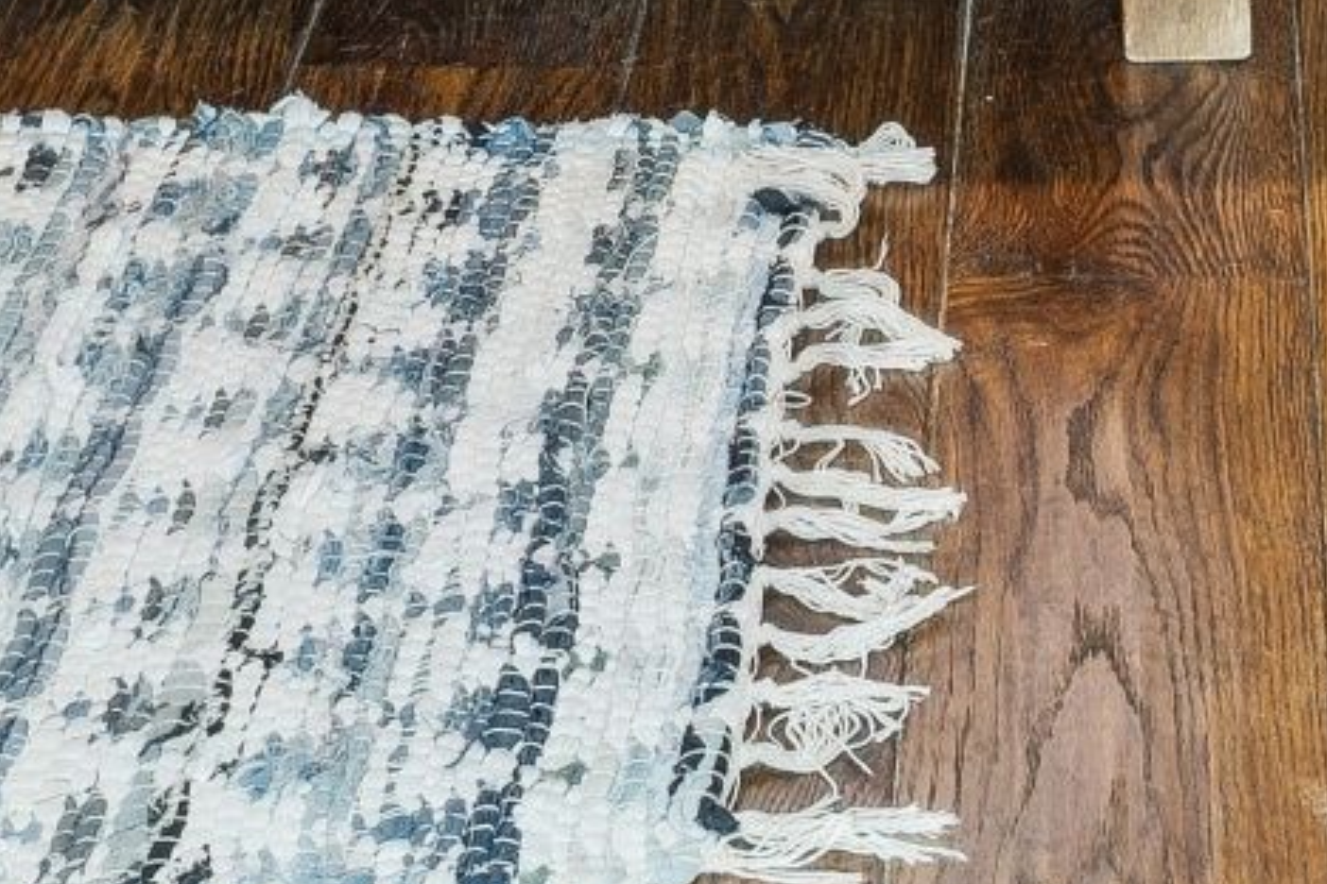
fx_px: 4760
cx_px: 1197
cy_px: -2115
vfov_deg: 8.3
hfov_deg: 15.7
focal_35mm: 129
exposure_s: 2
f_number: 13
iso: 100
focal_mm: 16.8
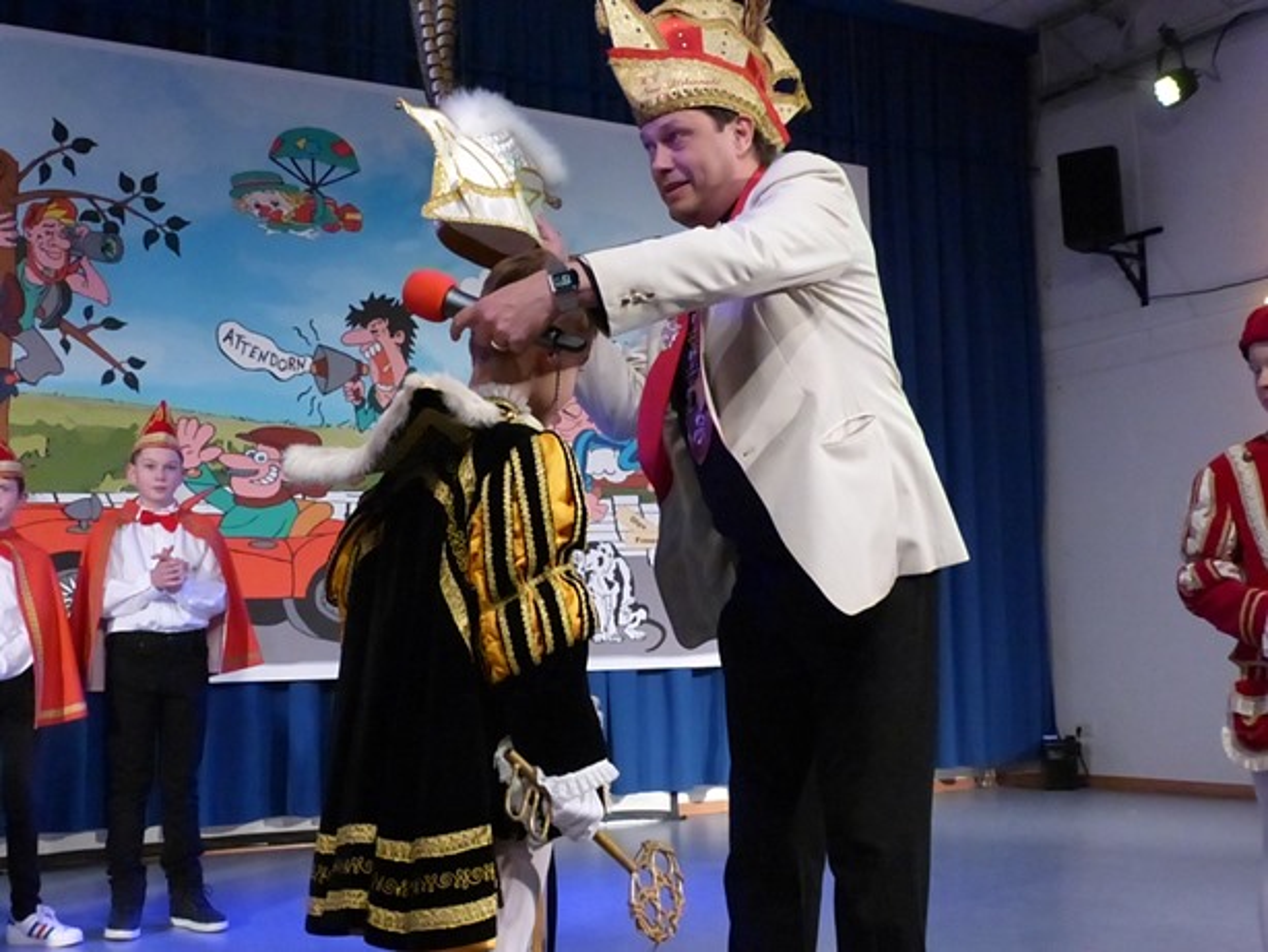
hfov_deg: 42.9
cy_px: 476
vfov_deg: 32.9
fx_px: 1612
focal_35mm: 44
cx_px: 634
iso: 1600
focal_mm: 7.8
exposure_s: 1/200
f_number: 4
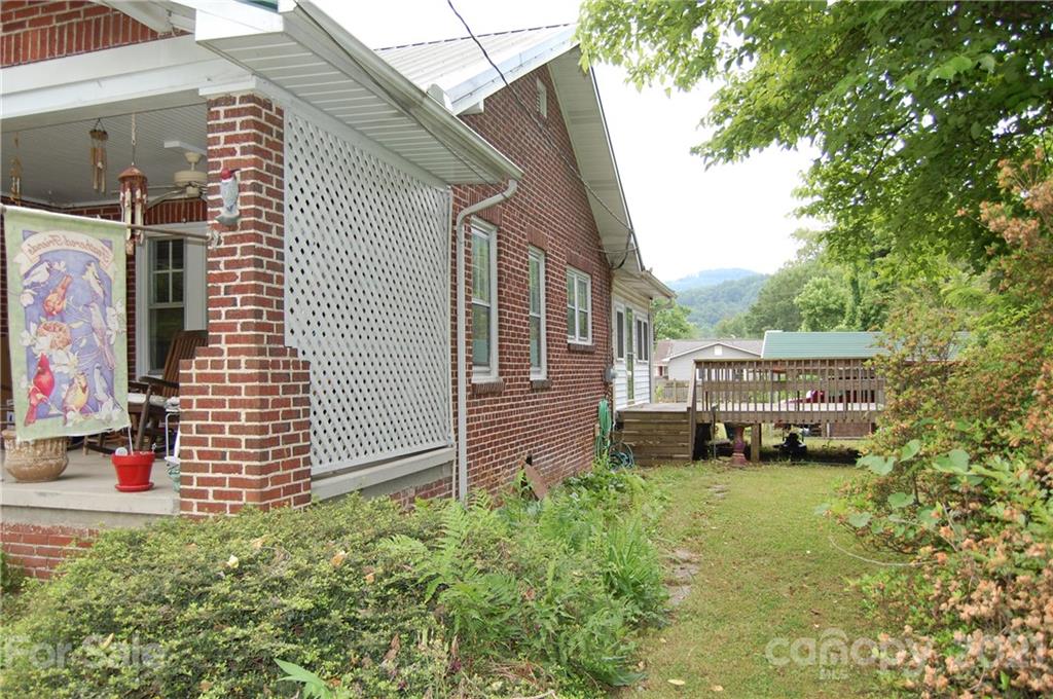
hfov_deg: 64.6
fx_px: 833
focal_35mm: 28
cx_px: 526
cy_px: 350
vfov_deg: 45.6
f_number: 4
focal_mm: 19
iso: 400
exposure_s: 1/500
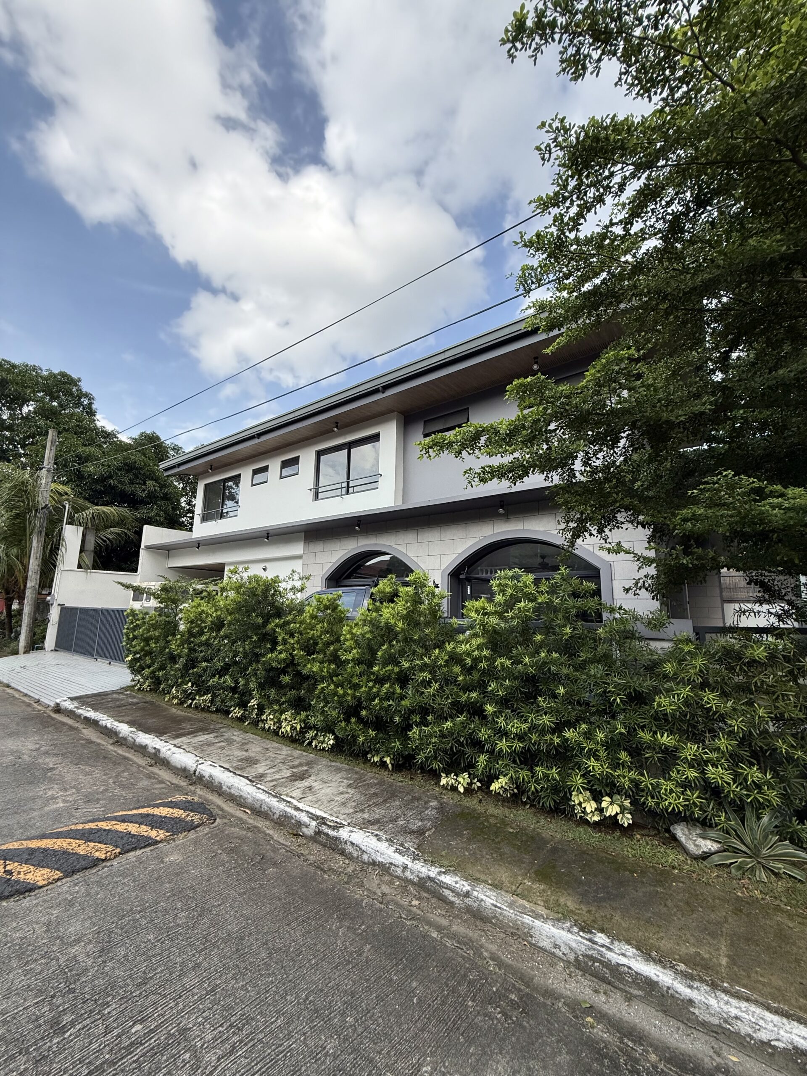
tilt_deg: +10.4
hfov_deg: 85.7
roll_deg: -1.2
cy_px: 538
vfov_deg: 102.1
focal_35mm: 14
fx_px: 435
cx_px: 404
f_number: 2.2
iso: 64
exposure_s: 1/942
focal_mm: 2.22
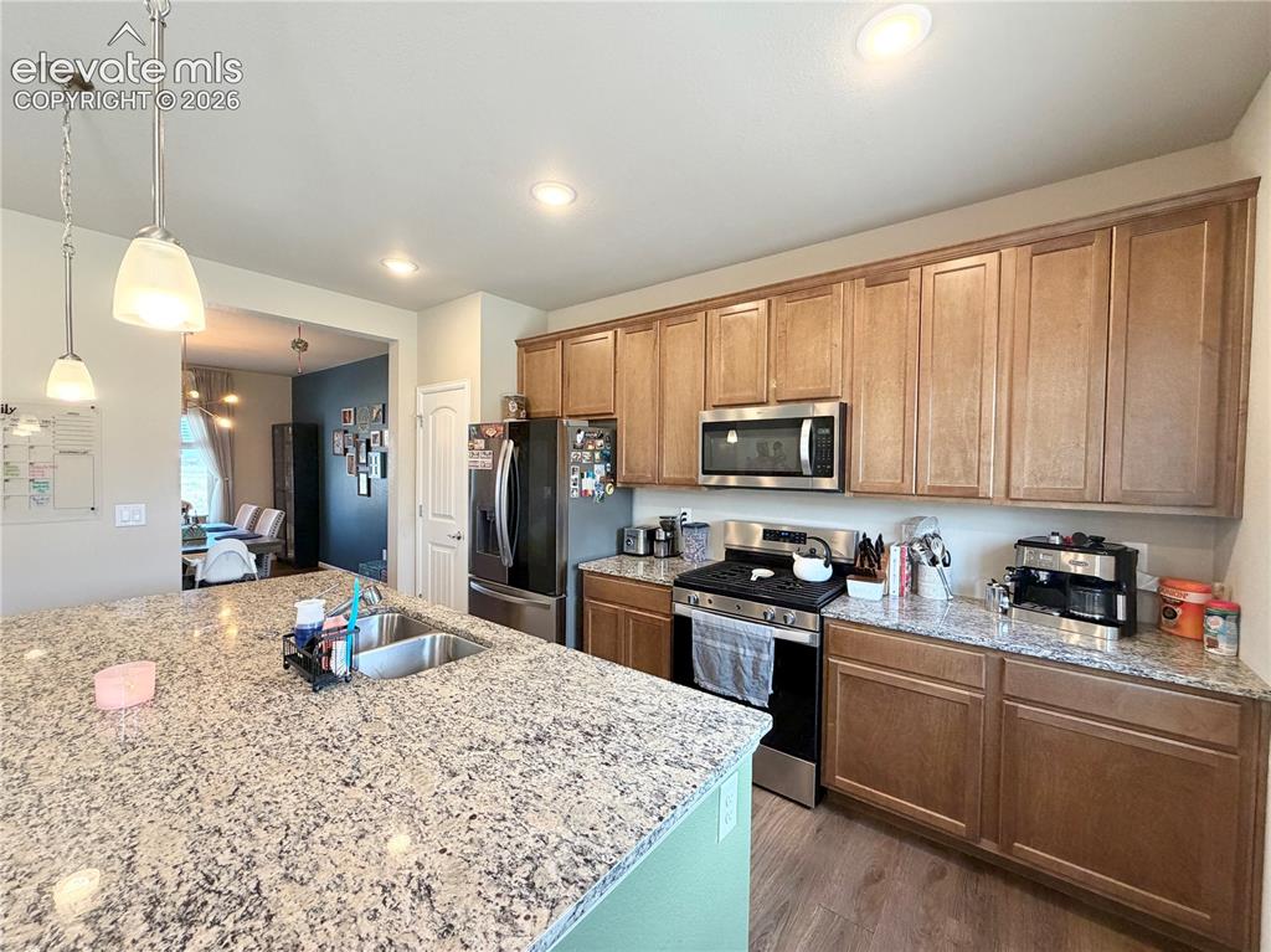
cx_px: 636
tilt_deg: -1.5
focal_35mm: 14
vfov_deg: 85.6
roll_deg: -0.4
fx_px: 514
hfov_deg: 102.1
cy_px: 476
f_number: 2.2
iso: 320
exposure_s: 1/120
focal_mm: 2.22
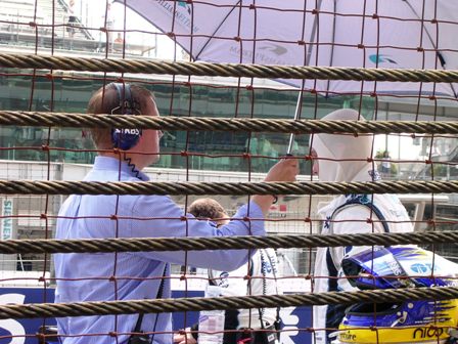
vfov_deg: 12.9
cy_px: 172
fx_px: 1522
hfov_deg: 17.1
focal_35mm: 115
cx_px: 229
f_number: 4.9
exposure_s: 1/136
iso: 100
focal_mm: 17.4
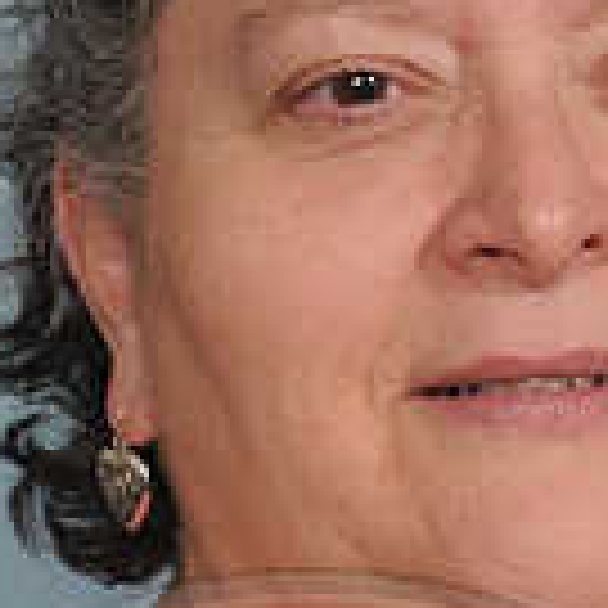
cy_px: 387
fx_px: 10310
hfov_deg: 3.4
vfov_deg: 3.4
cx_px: 556
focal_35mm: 519
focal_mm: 95
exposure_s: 1/80
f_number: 5.6
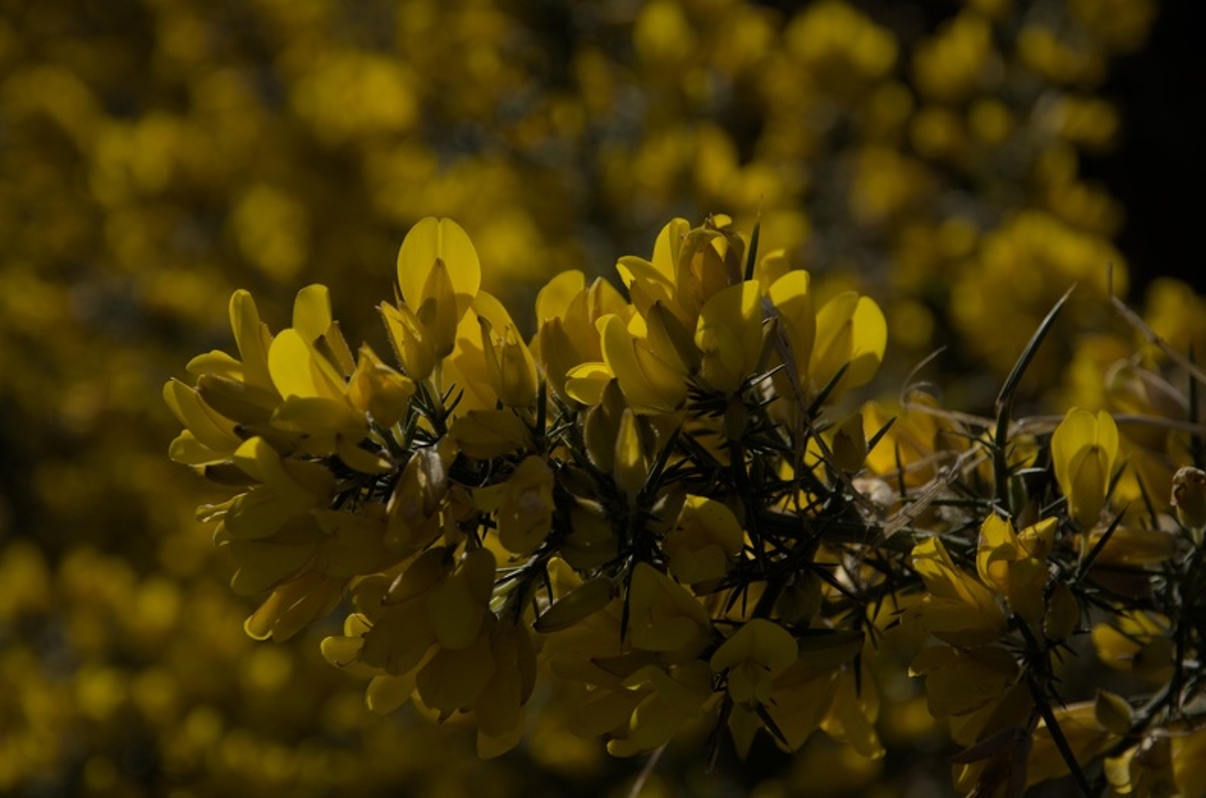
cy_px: 399
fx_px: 3108
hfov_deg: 22.0
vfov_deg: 14.6
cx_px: 603
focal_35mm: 93
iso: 100
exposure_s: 1/640
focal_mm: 62
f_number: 6.3
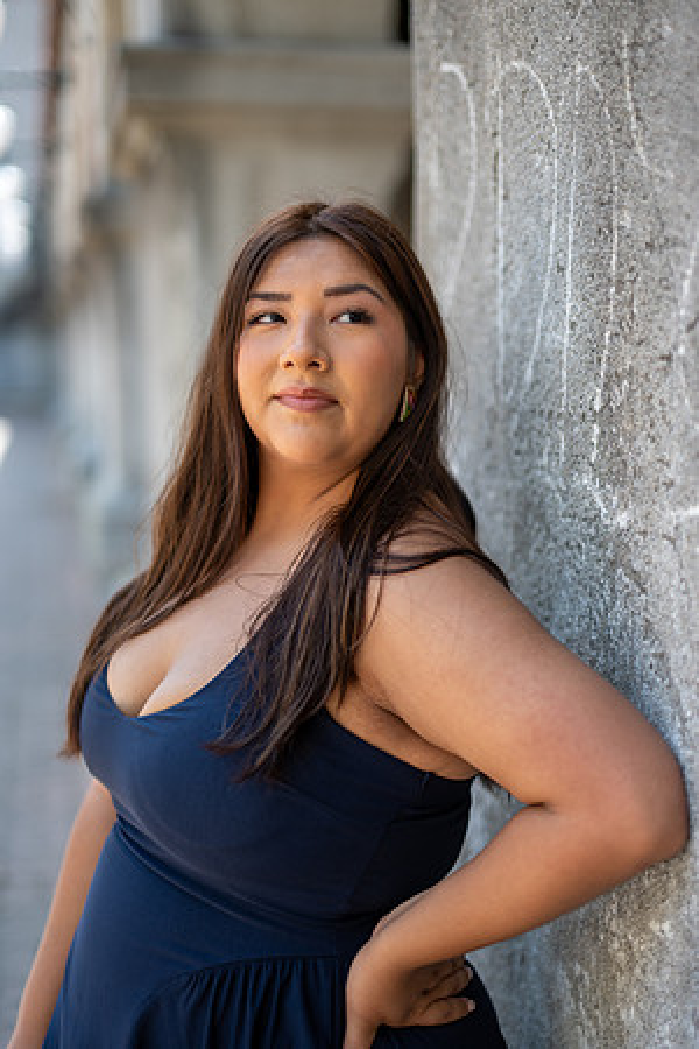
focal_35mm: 50
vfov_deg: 39.6
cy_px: 524
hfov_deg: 27.0
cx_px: 350
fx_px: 1456
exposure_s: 1/2500
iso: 200
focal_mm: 50
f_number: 1.6
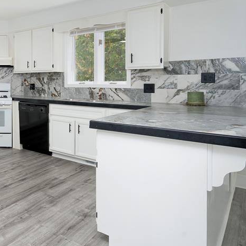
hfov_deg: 45.0
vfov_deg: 53.1
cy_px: 85
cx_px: -5
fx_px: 241
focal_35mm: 30
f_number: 7.1
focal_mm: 16
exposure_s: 1/60
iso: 250
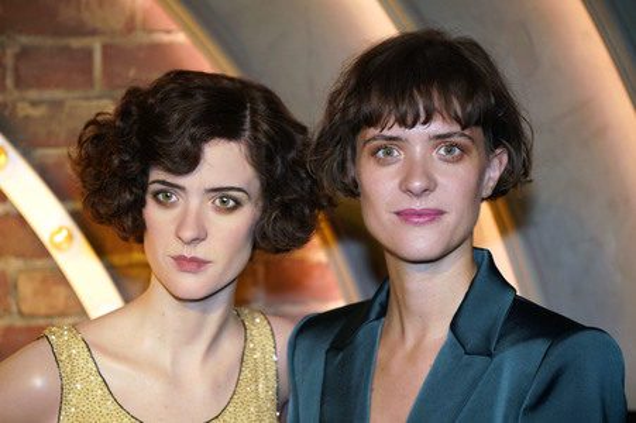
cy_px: 212
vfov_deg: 12.5
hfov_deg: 18.8
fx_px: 1924
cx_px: 318
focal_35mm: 109
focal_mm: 109
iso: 2000
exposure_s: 1/100
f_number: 4.5
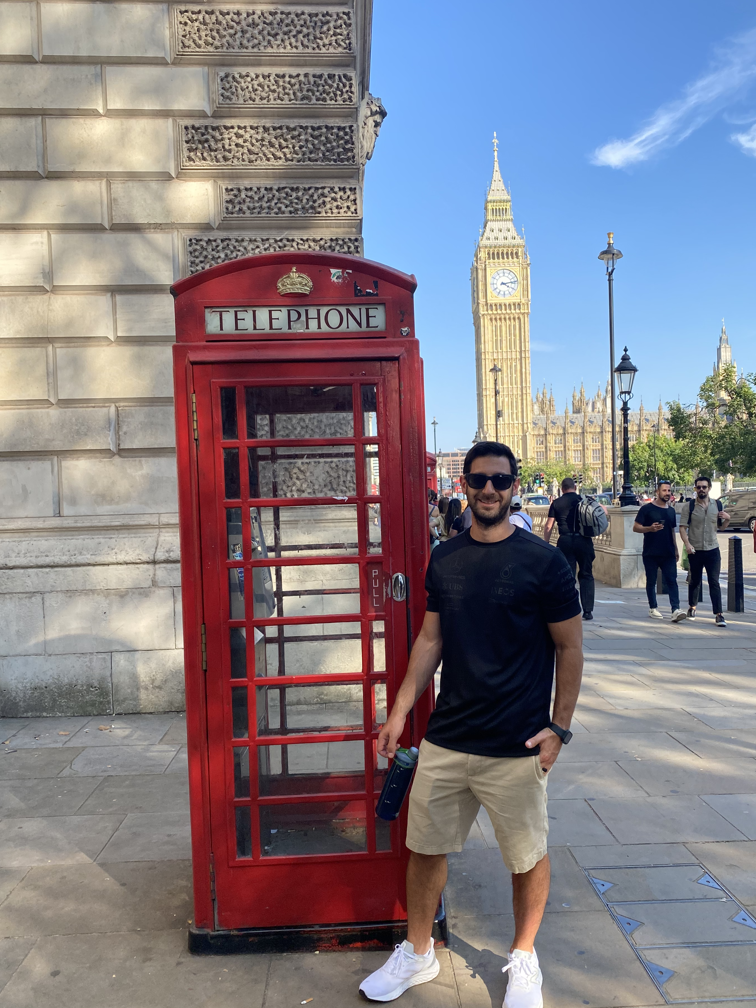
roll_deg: +1.0
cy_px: 530
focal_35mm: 29
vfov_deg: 61.6
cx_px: 419
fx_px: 845
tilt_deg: +0.0
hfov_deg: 48.1
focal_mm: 4.25
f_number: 1.8
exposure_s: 1/1147
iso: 32
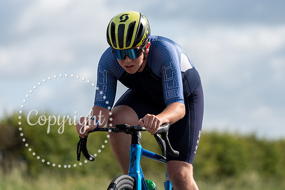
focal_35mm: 200
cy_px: 95
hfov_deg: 10.3
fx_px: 1584
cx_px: 142
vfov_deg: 6.9
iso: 100
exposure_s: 1/1000
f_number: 4
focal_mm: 200
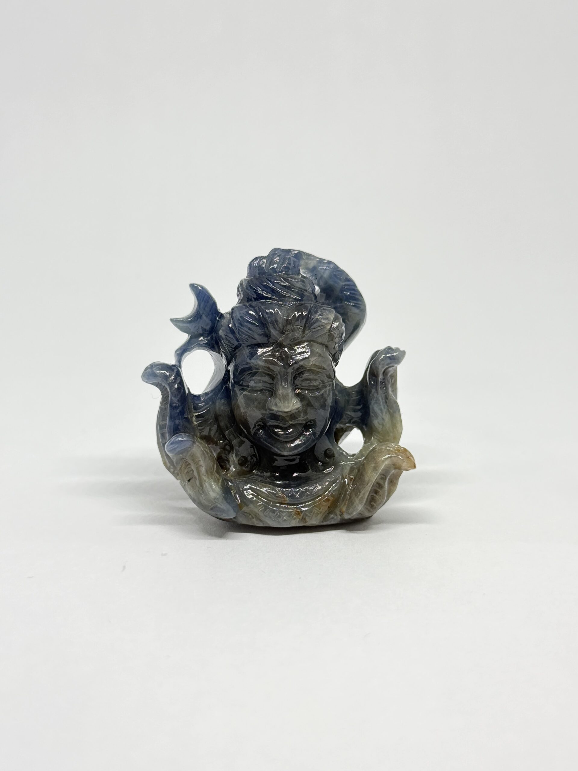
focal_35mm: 48
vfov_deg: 39.7
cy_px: 386
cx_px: 289
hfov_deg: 30.3
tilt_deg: -20.4
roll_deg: -0.9
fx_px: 1069
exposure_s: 1/100
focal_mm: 6.76
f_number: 1.78
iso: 64
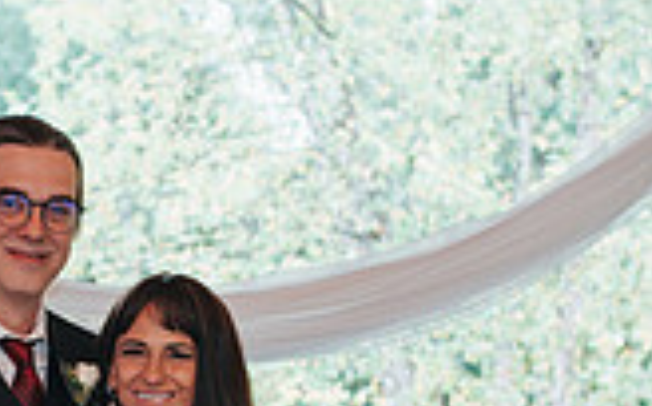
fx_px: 2857
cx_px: 148
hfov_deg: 13.0
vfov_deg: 8.0
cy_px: 595
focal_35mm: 161
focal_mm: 35
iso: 250
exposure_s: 1/200
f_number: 3.2
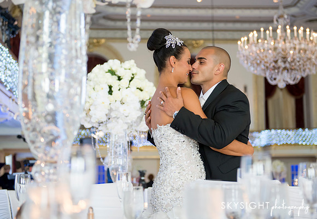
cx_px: 168
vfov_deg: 20.4
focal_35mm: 68
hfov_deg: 29.2
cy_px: 95
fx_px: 608
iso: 1250
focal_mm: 52
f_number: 2.8
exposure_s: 1/125
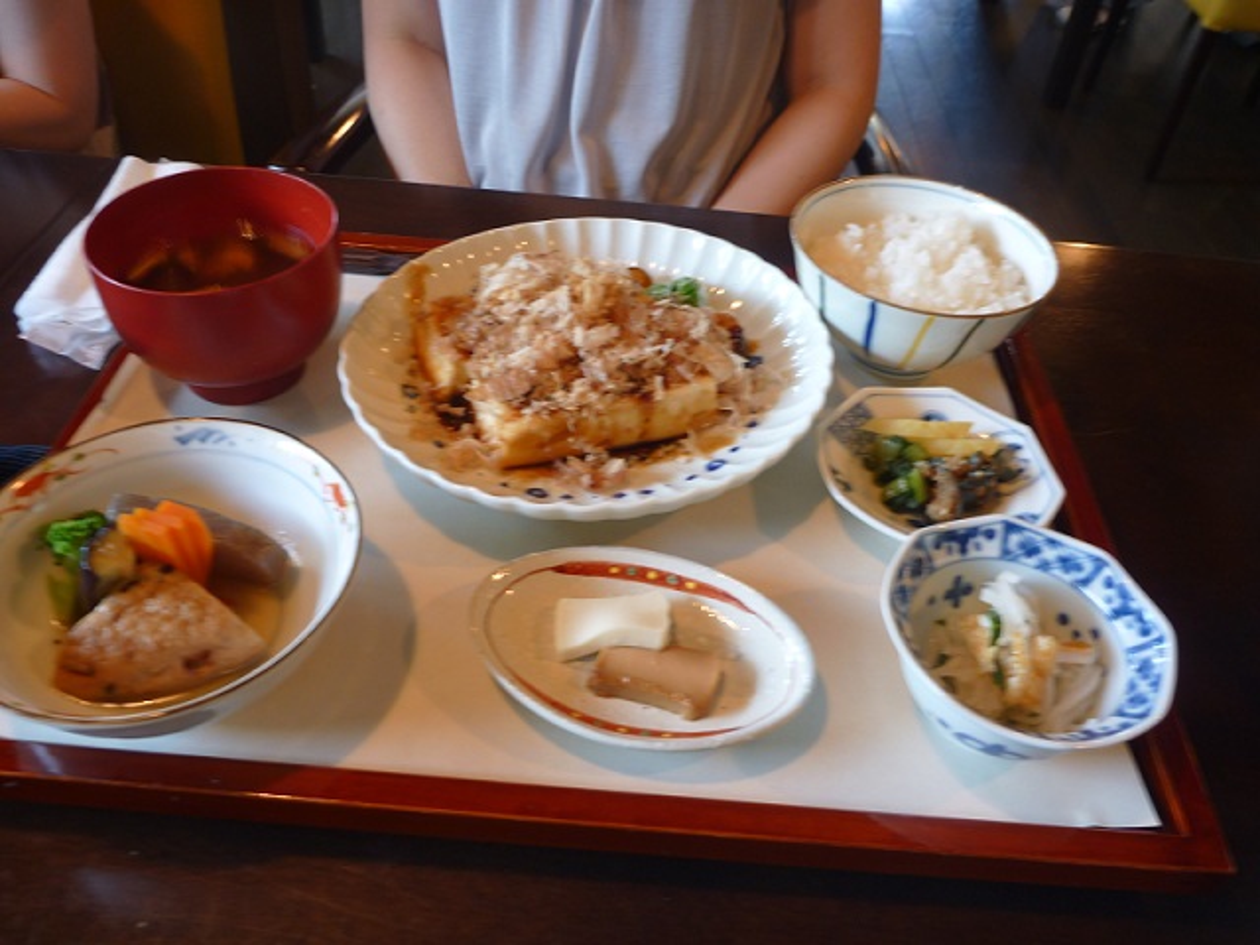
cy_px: 472
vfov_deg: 49.7
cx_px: 630
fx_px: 1019
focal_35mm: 28
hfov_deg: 63.4
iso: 80
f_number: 3.3
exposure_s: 1/4
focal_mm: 5
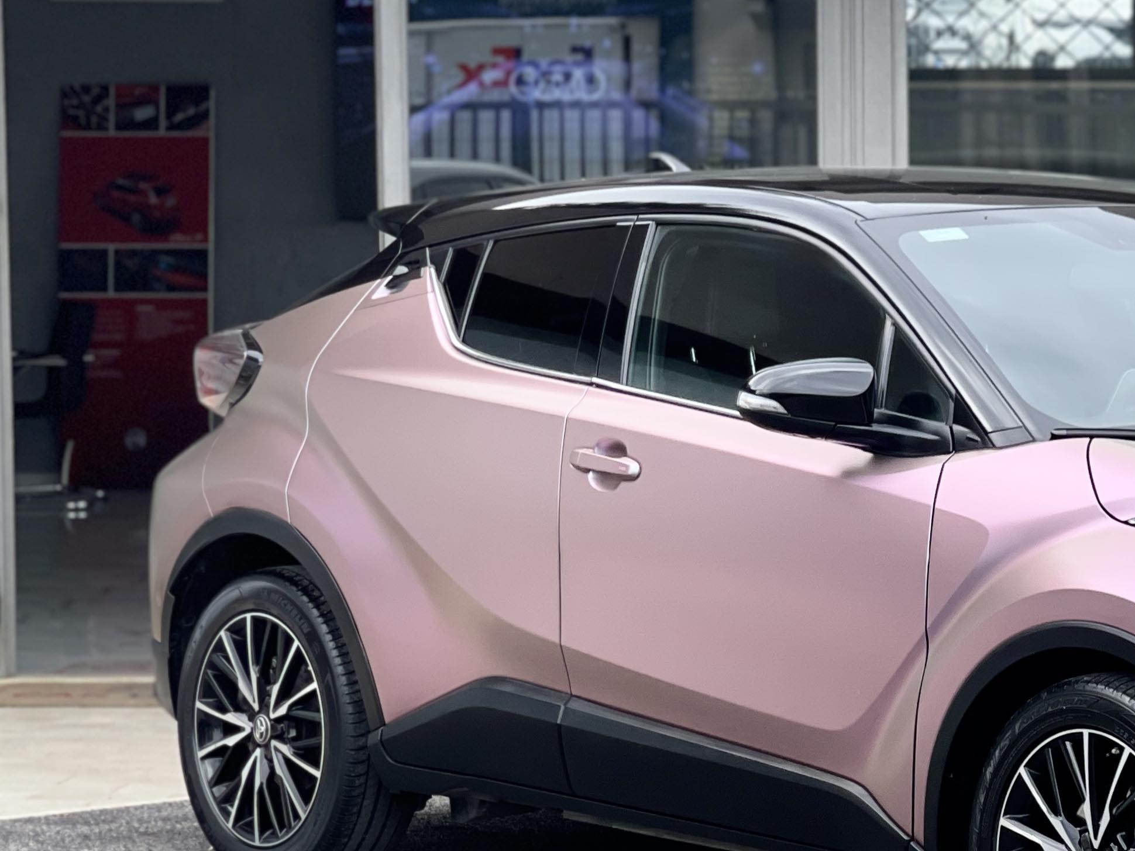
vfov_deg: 11.1
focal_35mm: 133
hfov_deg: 14.7
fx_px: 4361
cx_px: 1048
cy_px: 584
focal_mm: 7.5
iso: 32
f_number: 2.2
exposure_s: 1/395
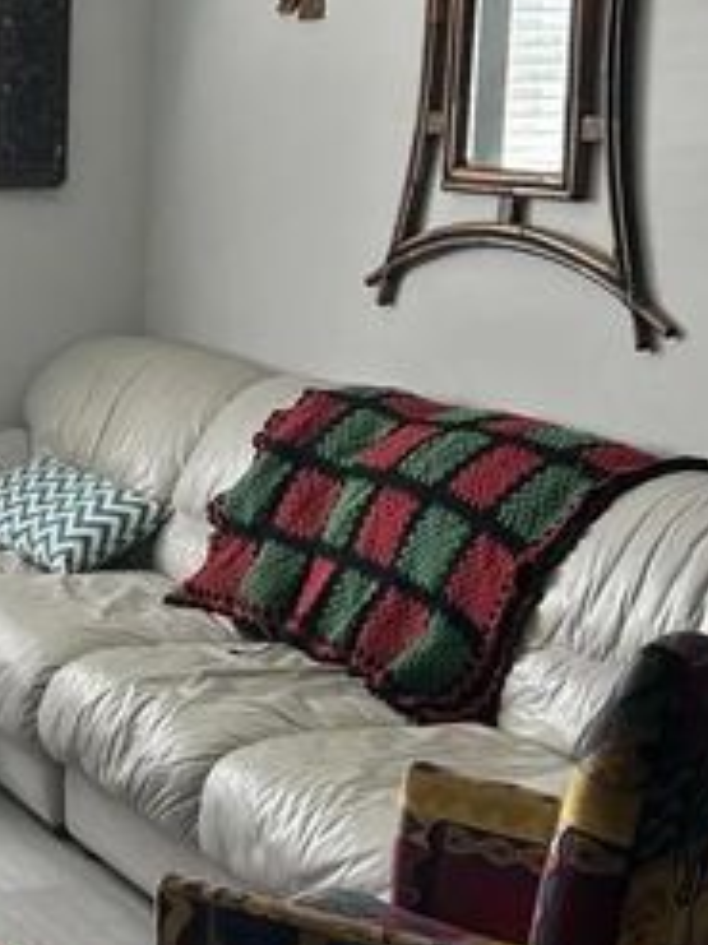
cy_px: 492
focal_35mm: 83
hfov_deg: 16.7
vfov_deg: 23.6
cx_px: -222
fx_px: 2265
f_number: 1.78
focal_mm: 6.86
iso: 125
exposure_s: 1/121
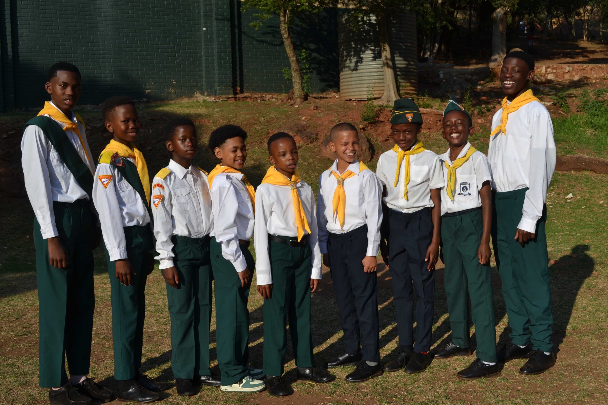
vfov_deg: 31.9
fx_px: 709
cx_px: 304
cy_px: 202
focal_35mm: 42
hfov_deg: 46.4
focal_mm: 28
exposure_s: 1/250
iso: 100
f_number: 8
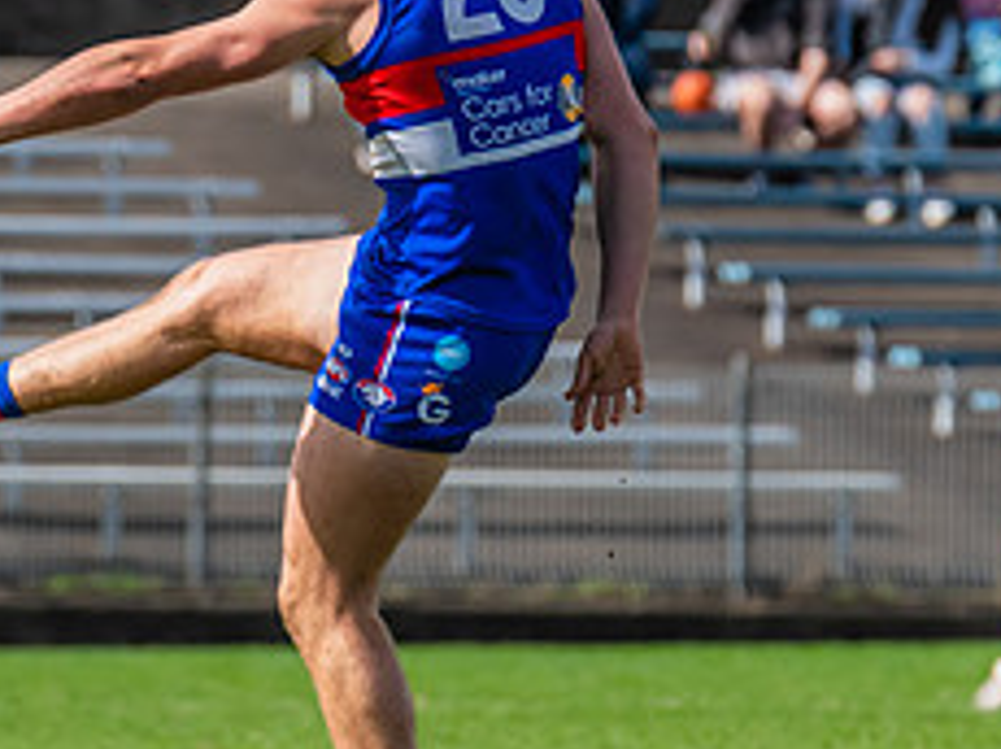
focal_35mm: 973
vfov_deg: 1.5
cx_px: -135
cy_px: 285
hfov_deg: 2.0
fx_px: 28107
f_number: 7.1
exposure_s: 1/1600
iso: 800
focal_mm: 330
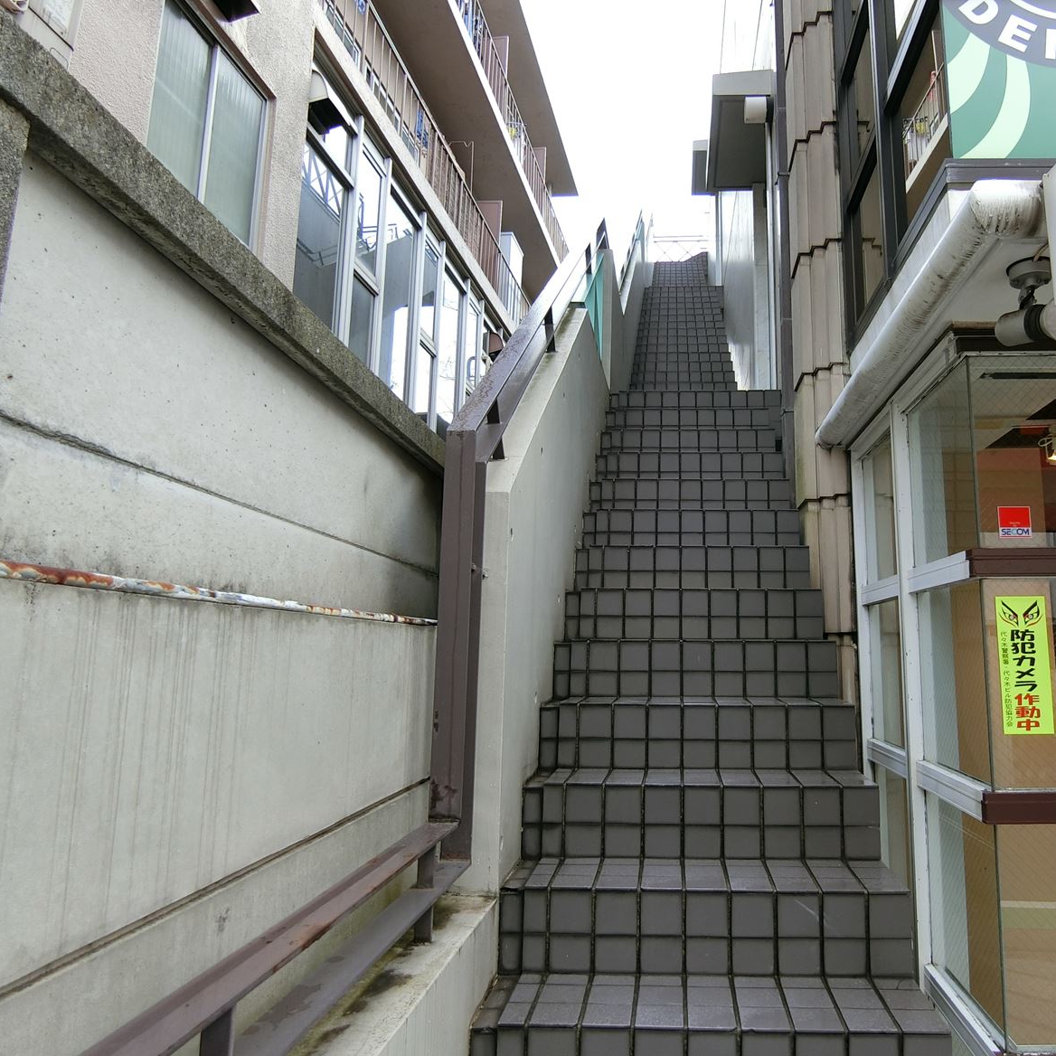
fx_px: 794
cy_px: 528
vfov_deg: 67.3
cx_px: 663
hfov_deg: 66.2
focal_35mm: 23
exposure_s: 1/200
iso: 80
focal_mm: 4.06
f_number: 2.7
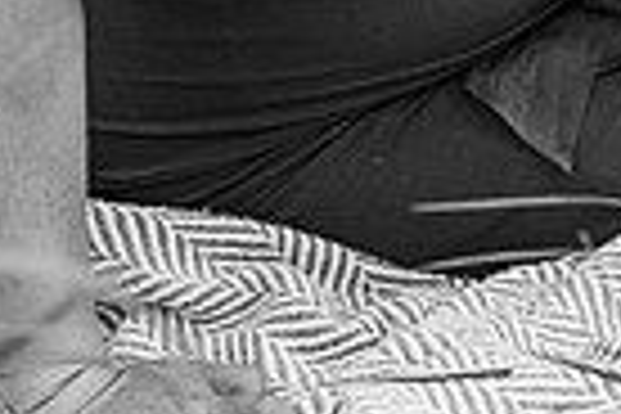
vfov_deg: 8.0
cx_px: 1125
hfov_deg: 11.6
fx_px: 2829
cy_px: -367
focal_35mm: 164
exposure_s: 1/500
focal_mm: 39
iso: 320
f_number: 2.8
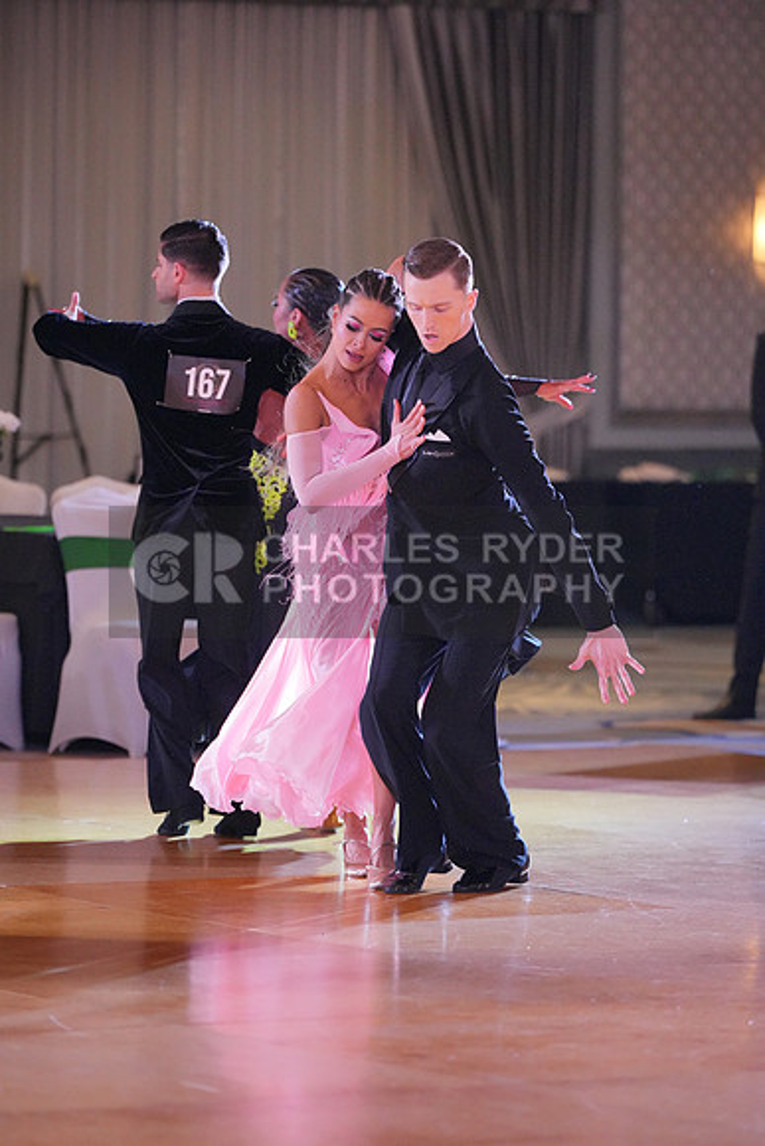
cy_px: 573
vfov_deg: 10.3
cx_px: 382
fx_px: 6371
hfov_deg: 6.9
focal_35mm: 200
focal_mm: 200
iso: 6400
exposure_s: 1/500
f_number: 3.5
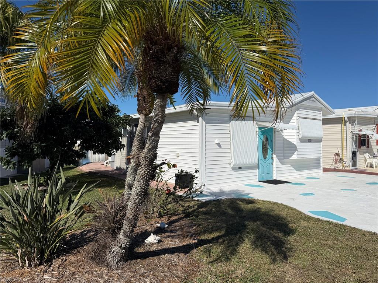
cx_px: 189
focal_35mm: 24
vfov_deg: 56.8
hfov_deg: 71.6
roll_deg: -0.3
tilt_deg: +0.2
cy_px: 142
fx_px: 262
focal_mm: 6.76
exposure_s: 1/11905
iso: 80
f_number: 1.78
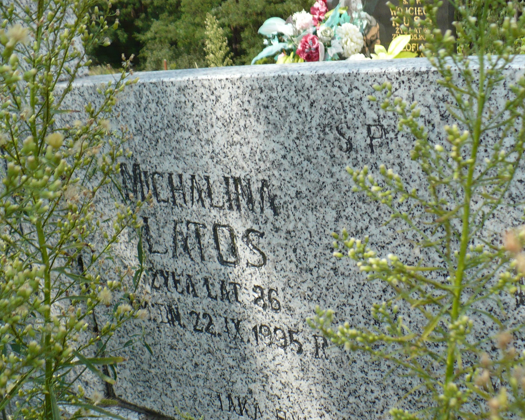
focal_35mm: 52
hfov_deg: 35.8
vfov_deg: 29.0
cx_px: 331
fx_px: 808
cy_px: 277
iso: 100
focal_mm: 6.1
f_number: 2.8
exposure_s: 1/640
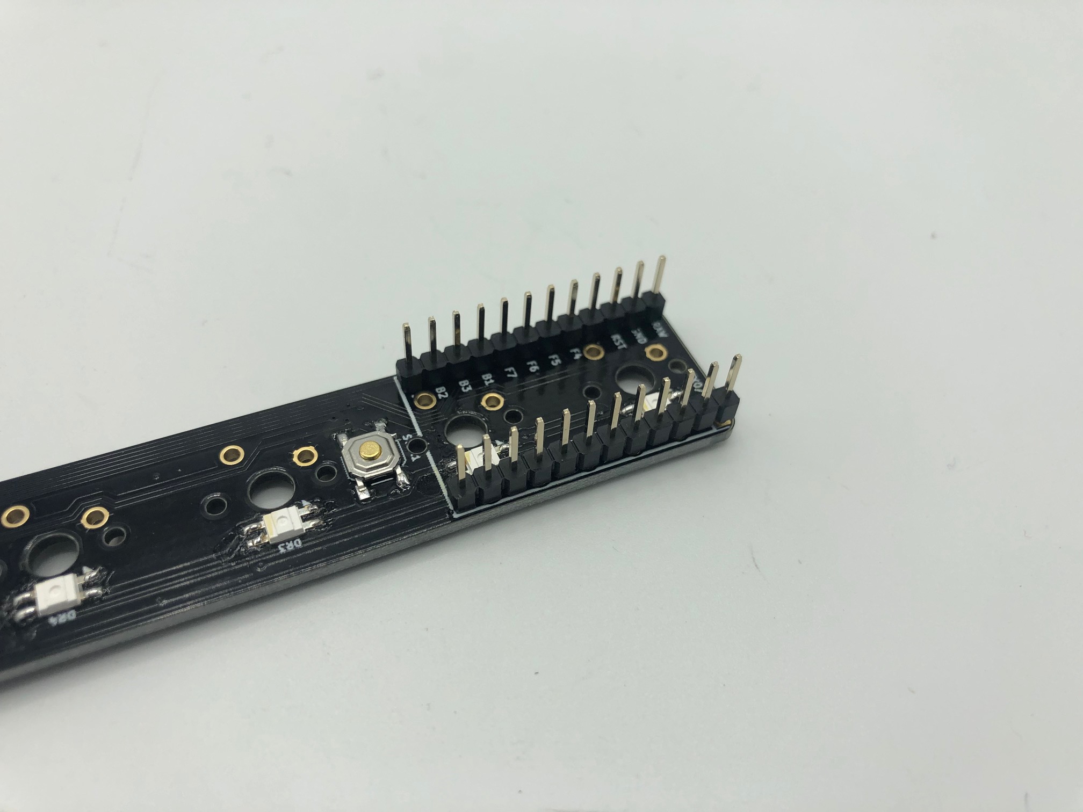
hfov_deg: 63.4
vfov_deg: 49.7
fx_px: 876
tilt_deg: -50.6
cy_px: 406
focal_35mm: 28
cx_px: 542
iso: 20
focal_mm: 4
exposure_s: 1/889
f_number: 1.8
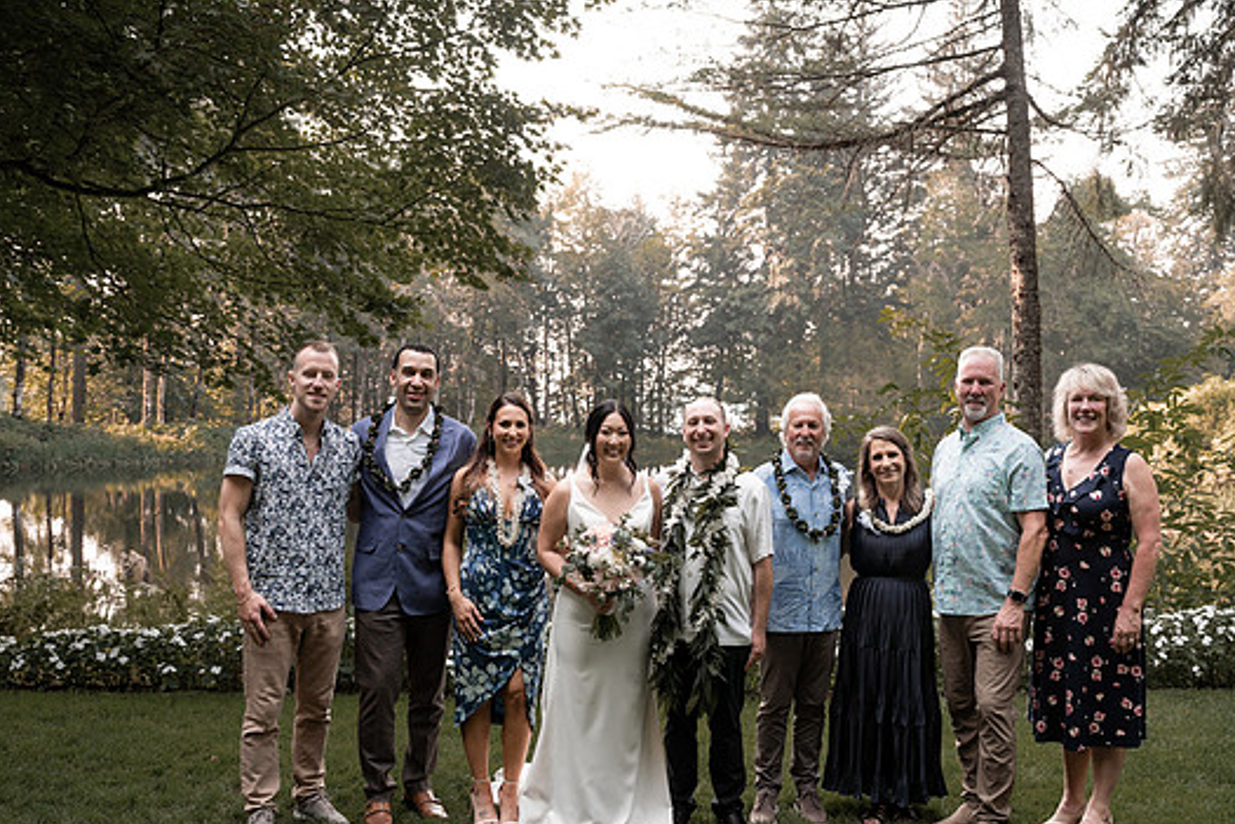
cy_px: 445
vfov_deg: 41.1
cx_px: 655
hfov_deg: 58.7
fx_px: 1098
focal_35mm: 32
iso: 200
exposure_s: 1/320
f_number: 3.2
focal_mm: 29
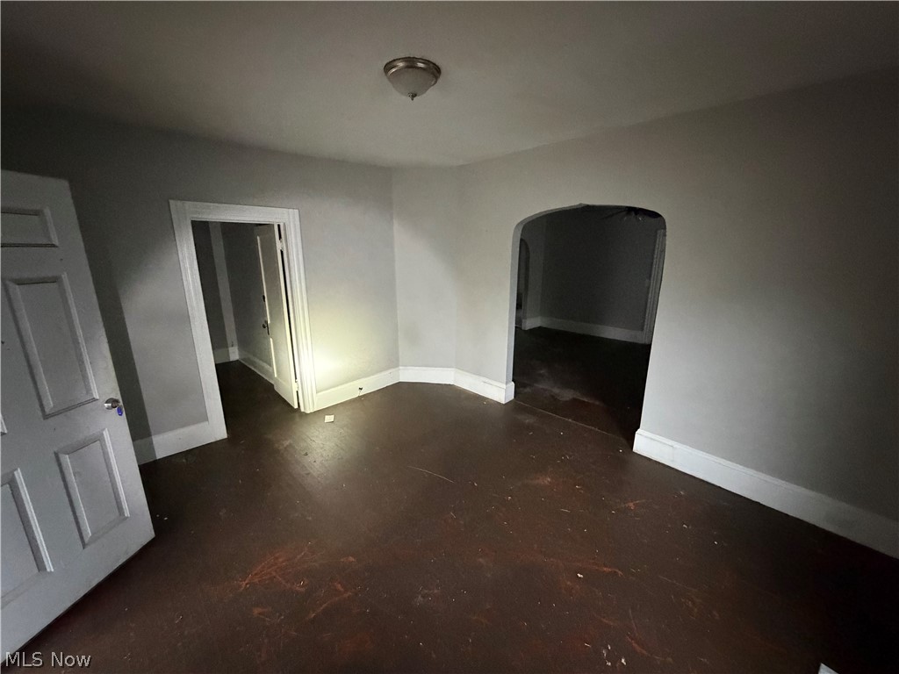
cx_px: 450
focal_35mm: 14
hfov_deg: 102.1
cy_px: 337
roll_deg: +0.0
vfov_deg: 85.7
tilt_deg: -13.4
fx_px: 364
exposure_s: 1/40
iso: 1600
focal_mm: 2.22
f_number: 2.2
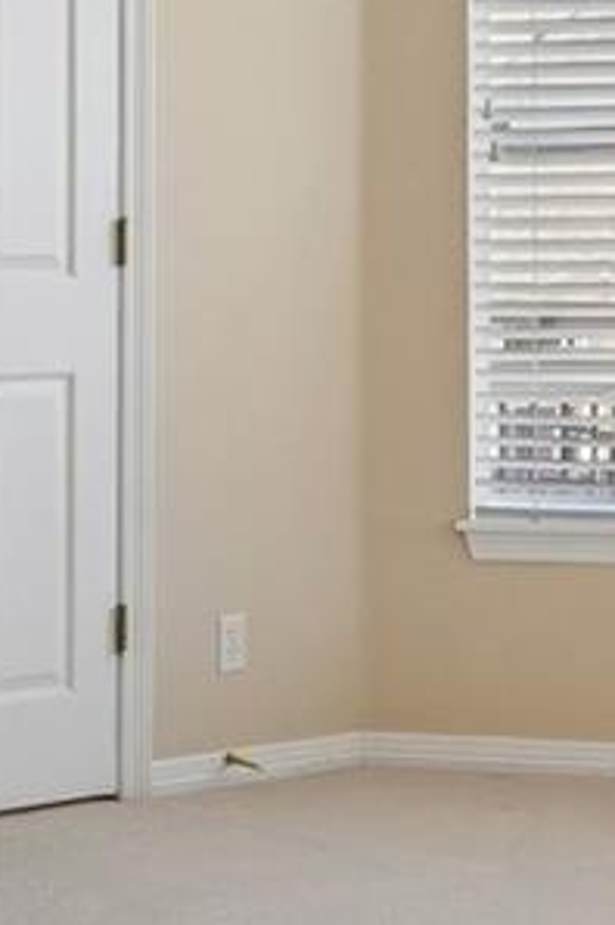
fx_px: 2278
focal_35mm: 89
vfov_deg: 22.7
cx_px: -345
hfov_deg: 14.2
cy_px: 202
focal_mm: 11
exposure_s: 1/30
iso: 125
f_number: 8
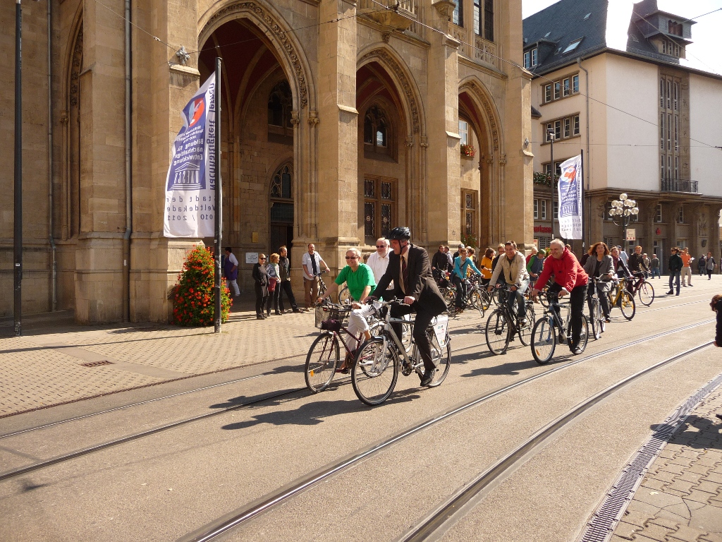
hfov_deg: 63.4
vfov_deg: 49.7
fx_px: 584
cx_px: 361
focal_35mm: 28
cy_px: 271
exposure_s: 1/500
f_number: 3.3
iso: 100
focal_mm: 4.7
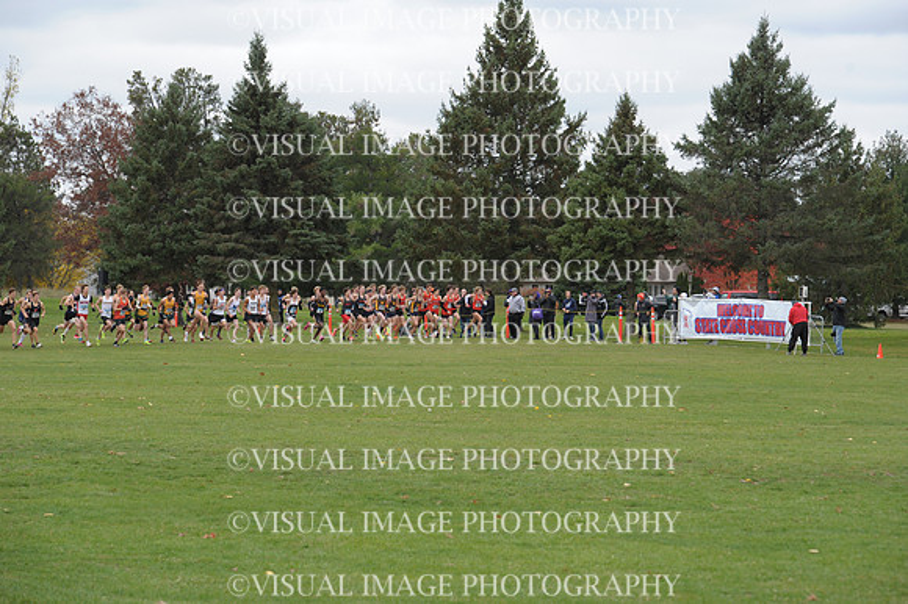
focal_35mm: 125
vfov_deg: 11.0
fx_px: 3151
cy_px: 302
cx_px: 454
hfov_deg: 16.4
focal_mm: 125
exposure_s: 1/1000
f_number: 5.6
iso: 1250
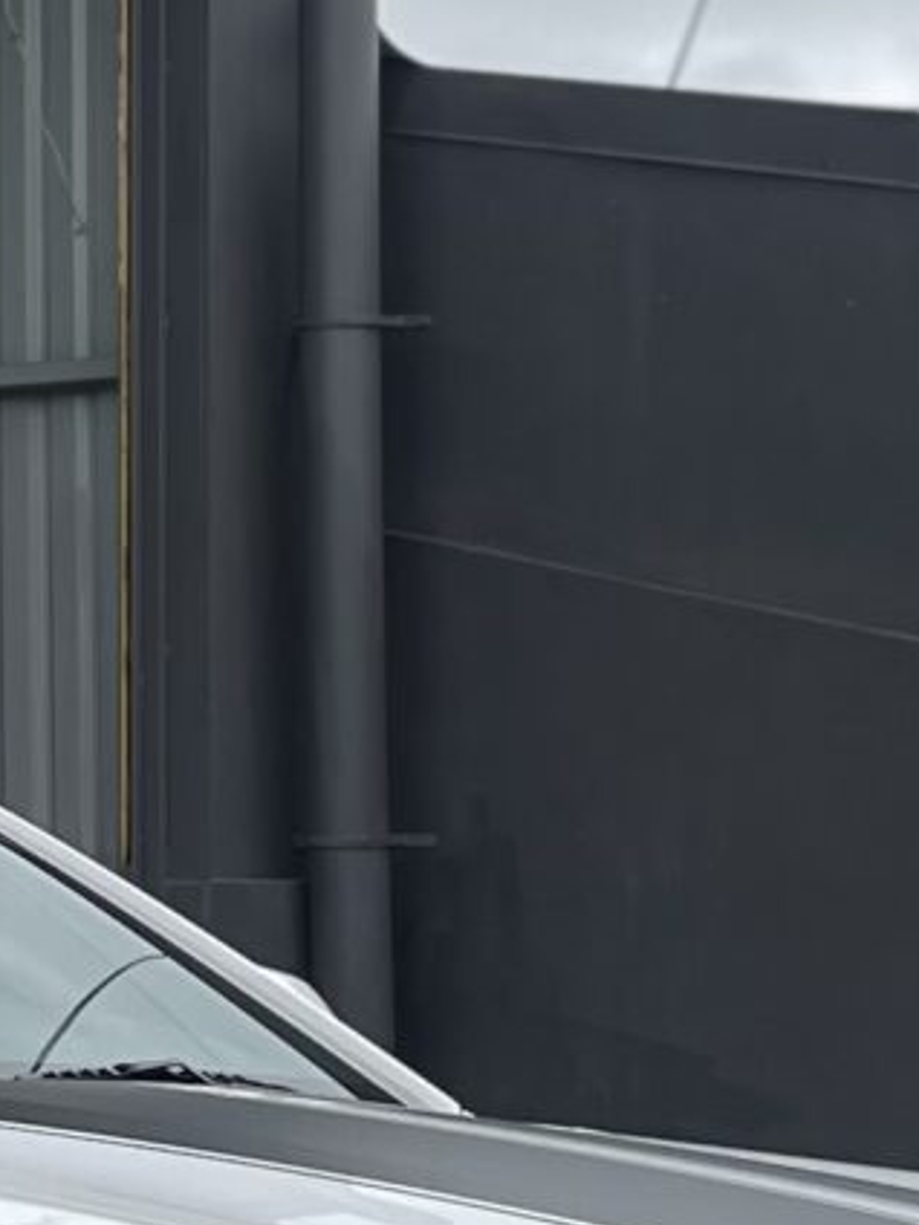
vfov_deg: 12.6
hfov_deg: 9.3
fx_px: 5557
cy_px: 523
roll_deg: -0.3
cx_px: -263
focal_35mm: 157
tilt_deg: +3.4
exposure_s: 1/799
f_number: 1.6
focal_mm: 5.1
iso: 50
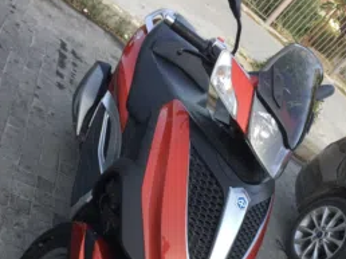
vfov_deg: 31.7
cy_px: 187
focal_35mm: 45
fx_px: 449
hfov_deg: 42.1
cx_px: 170
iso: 32
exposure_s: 1/183
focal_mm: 4.15
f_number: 2.2
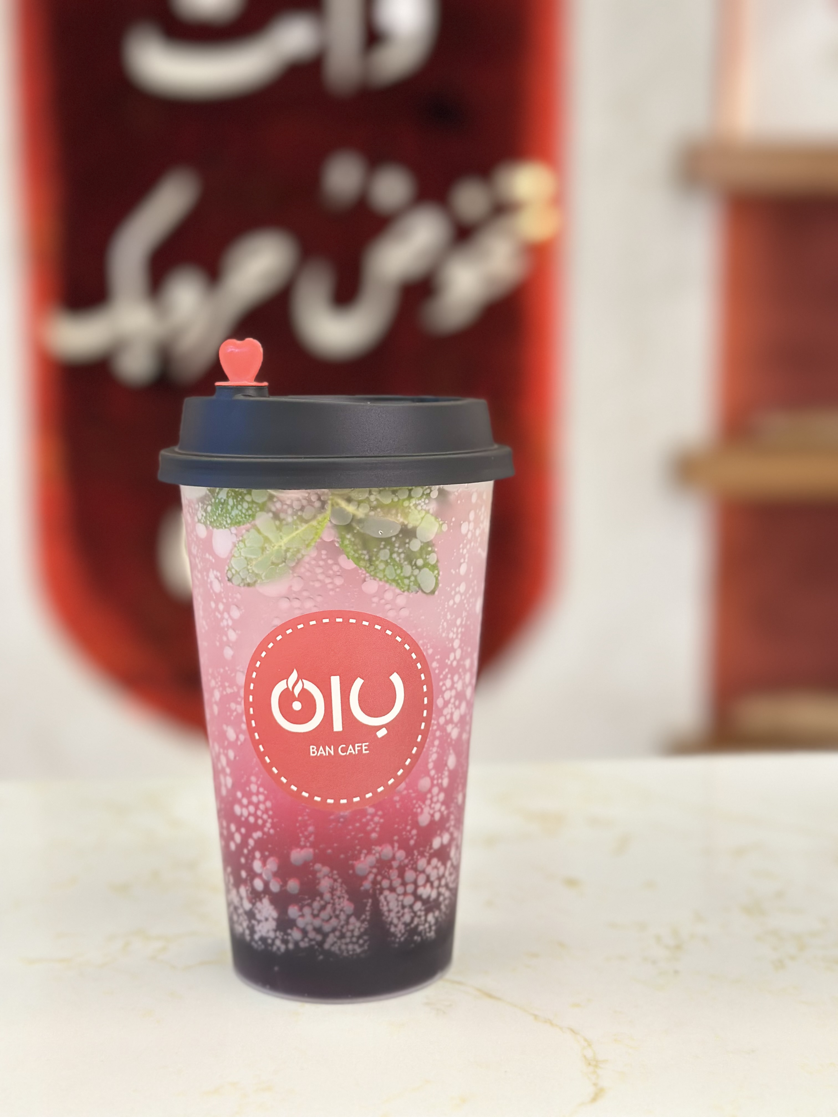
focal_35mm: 48
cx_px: 419
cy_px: 558
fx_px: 1549
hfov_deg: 30.3
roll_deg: -1.2
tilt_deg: -8.4
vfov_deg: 39.7
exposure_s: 1/100
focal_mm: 6.86
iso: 200
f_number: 1.78
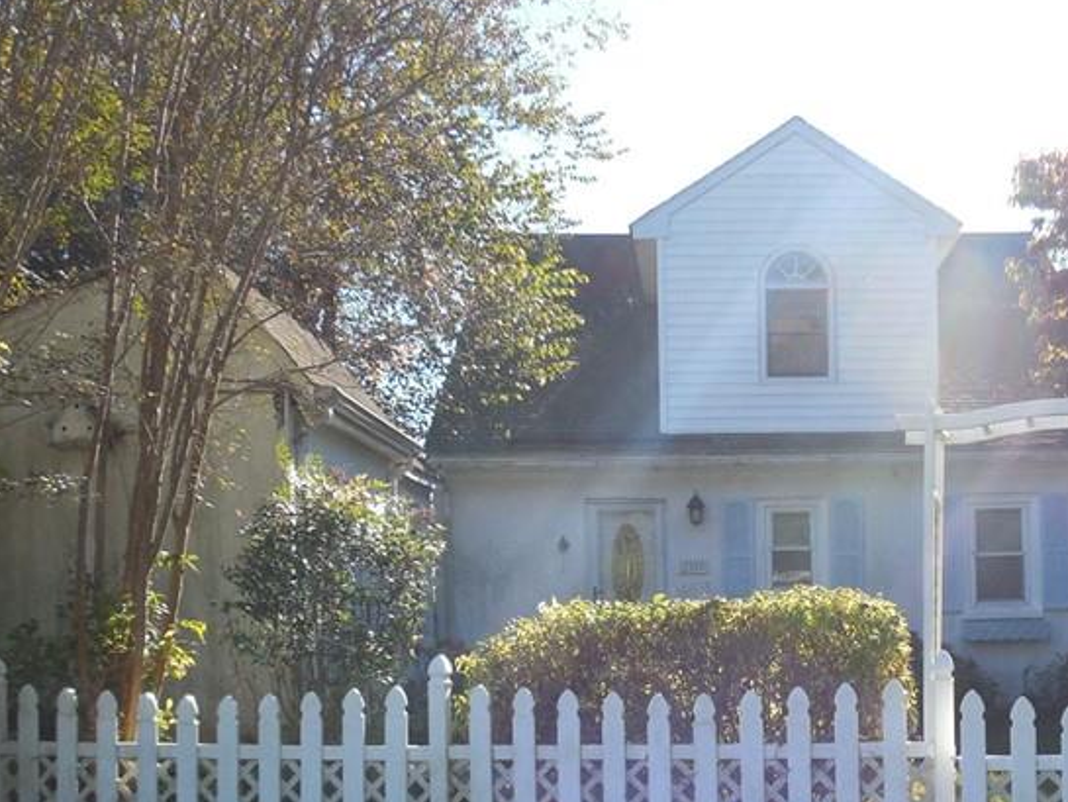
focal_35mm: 47
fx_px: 1450
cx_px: 768
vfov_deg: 30.0
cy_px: 665
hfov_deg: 39.6
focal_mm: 4.5
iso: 125
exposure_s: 1/640
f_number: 3.3
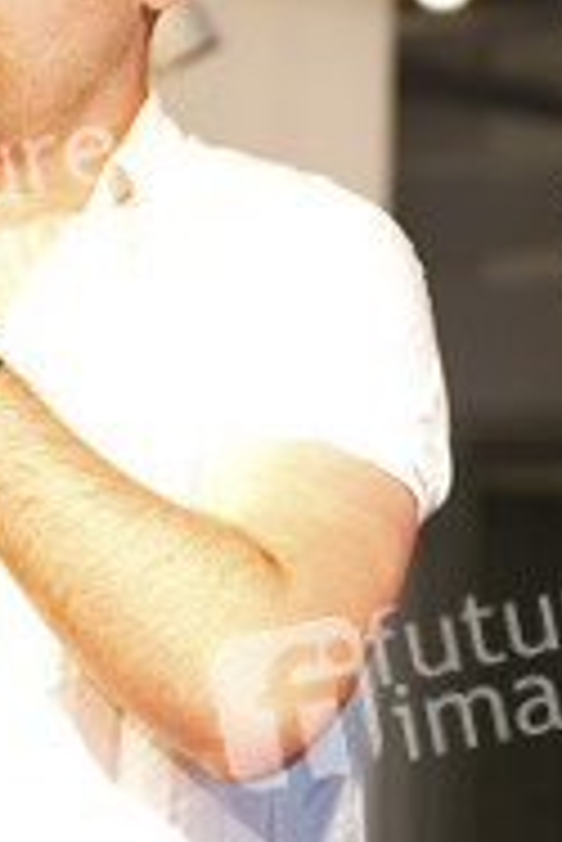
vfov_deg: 13.7
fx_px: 3506
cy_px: 459
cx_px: 34
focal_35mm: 150
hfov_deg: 9.1
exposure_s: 1/160
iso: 800
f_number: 2.8
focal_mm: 70
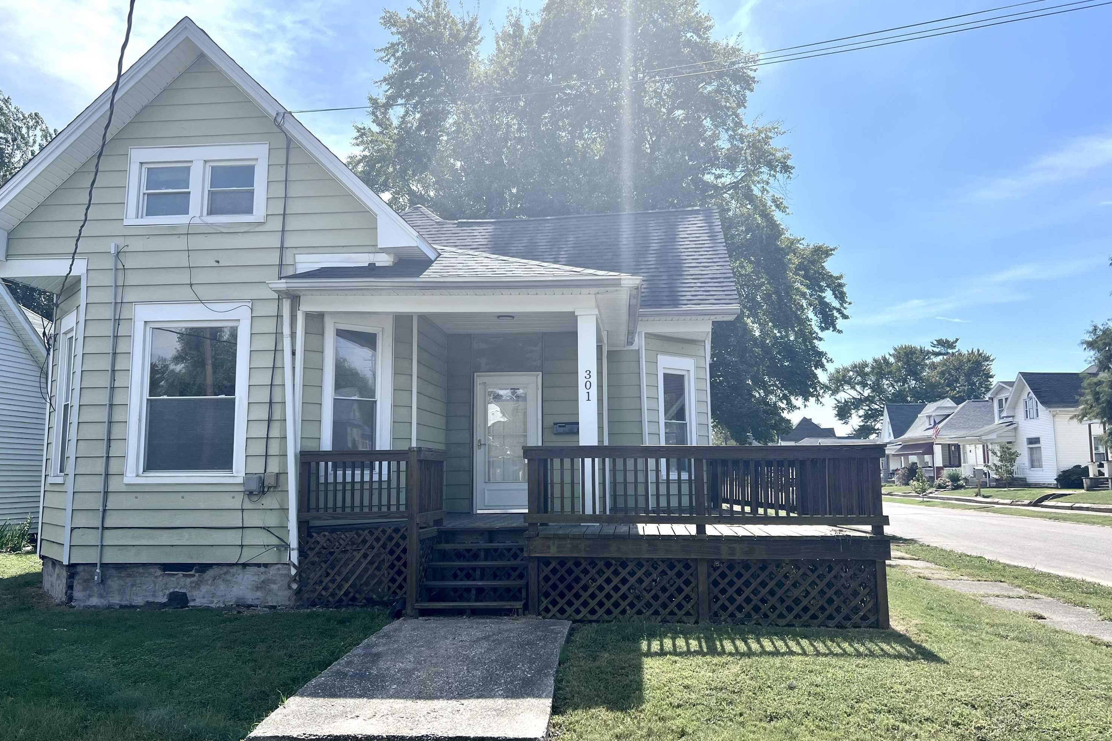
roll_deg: +0.8
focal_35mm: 28
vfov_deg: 46.4
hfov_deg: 65.5
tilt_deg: +7.7
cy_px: 372
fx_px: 865
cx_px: 541
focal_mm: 5.7
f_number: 1.5
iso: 50
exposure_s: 1/4630
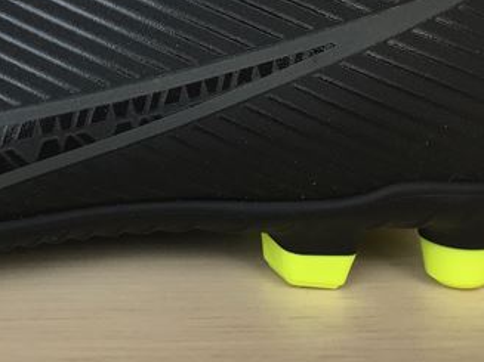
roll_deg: +0.3
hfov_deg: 26.4
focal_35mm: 71
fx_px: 992
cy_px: 25
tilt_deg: -9.5
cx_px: 34
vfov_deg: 20.2
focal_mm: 4.15
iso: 40
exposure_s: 1/120
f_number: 2.2
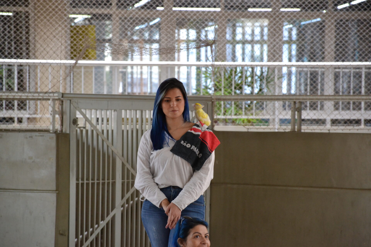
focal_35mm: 210
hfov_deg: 9.8
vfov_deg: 6.5
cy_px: 124
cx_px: 186
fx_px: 2164
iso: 1600
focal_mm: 140
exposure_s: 1/125
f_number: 5.6
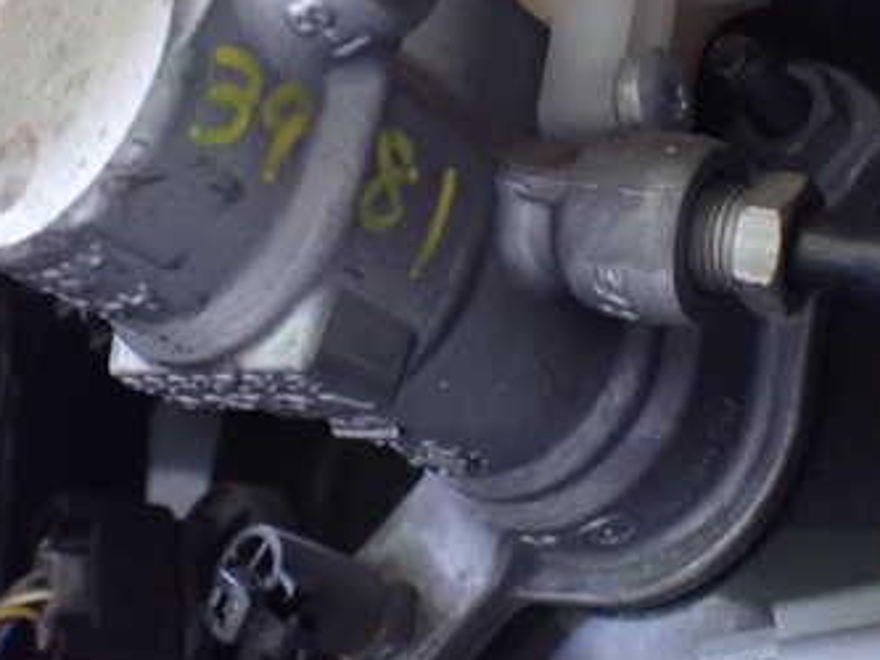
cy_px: 187
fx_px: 1373
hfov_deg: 35.5
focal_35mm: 54
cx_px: 396
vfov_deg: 26.8
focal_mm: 5.4
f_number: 2.3
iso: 1250
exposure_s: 1/30
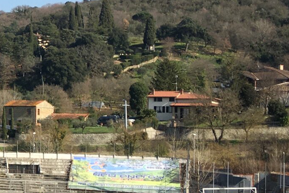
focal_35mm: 112
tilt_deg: +1.9
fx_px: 899
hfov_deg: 15.8
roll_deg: -2.9
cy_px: 118
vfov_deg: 12.2
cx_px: -213
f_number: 2.2
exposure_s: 1/1304
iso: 25
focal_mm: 4.15
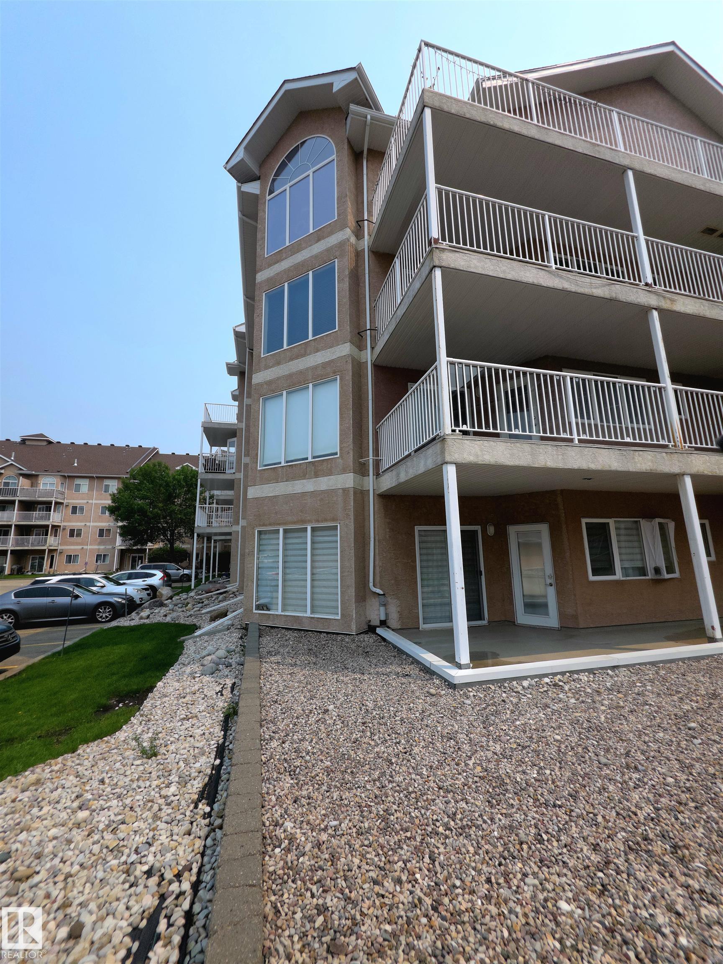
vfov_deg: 106.2
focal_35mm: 13
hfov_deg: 89.9
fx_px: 362
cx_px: 362
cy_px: 482
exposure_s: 1/1667
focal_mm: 2.2
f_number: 1.9
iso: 20
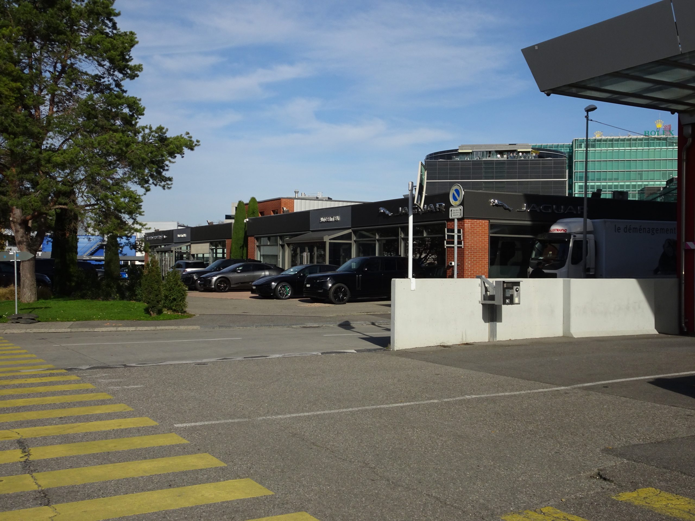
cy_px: 260
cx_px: 348
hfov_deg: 49.0
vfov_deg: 37.7
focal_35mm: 38
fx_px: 763
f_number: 4
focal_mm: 6.56
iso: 80
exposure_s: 1/1000
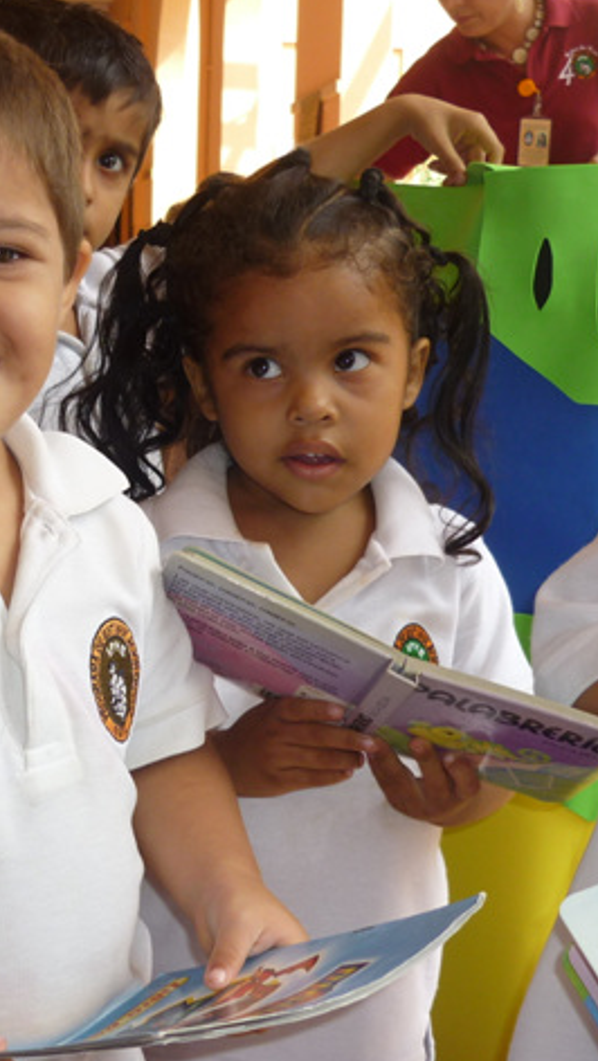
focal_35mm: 62
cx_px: 155
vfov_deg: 33.8
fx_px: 1745
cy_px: 528
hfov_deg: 19.3
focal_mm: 6.9
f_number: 3
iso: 100
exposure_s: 1/200
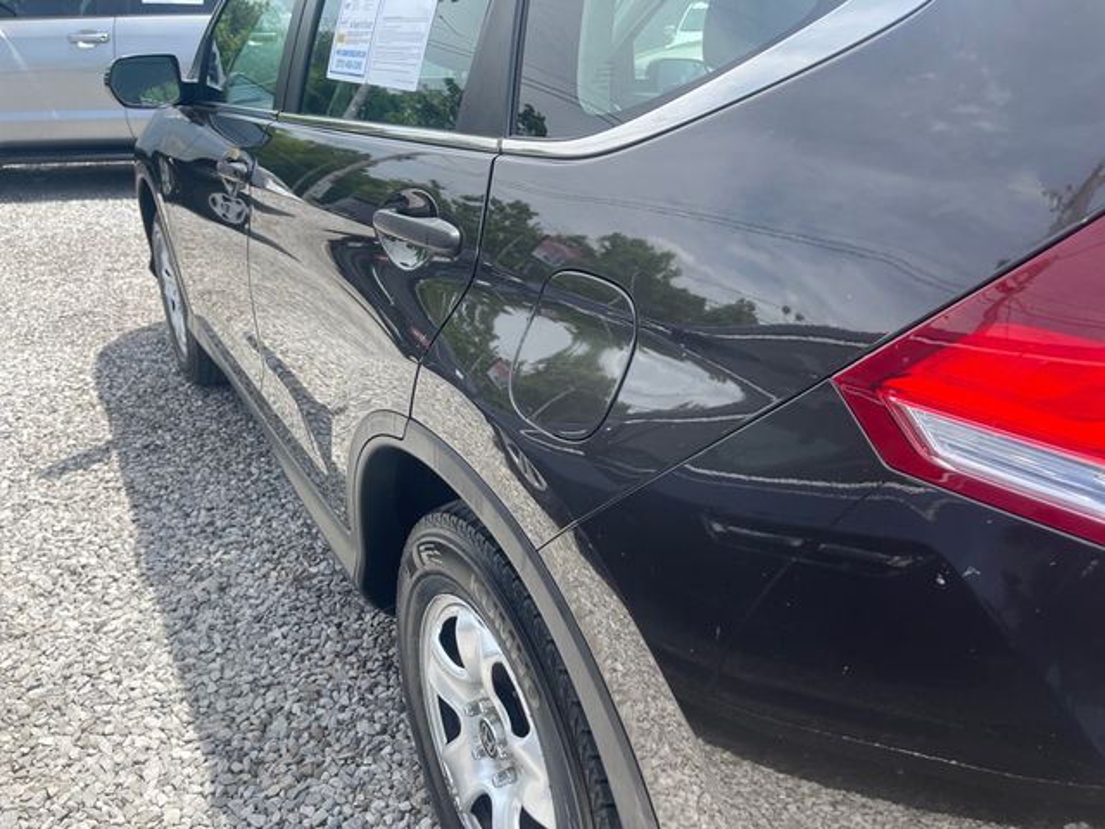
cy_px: 414
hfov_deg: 67.3
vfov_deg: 53.1
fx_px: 830
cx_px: 552
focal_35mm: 26
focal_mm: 5.1
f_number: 1.6
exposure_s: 1/938
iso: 32
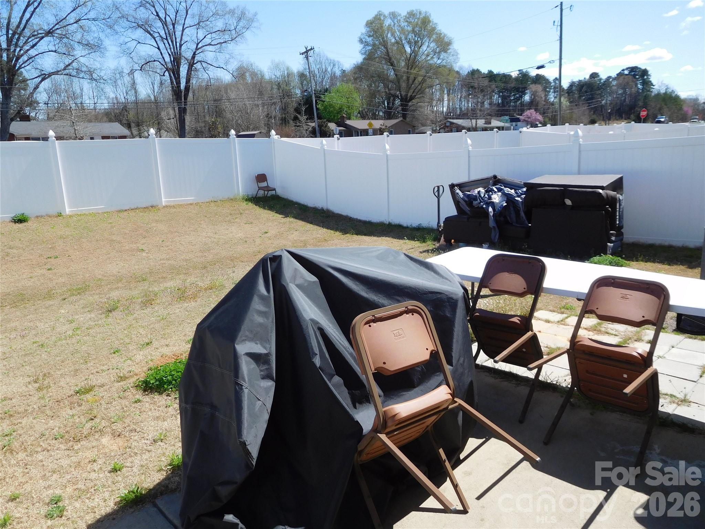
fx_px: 509
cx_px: 352
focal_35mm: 25
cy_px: 264
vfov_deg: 54.9
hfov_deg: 69.4
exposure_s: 1/1000
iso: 125
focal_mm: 4.5
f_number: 3.4
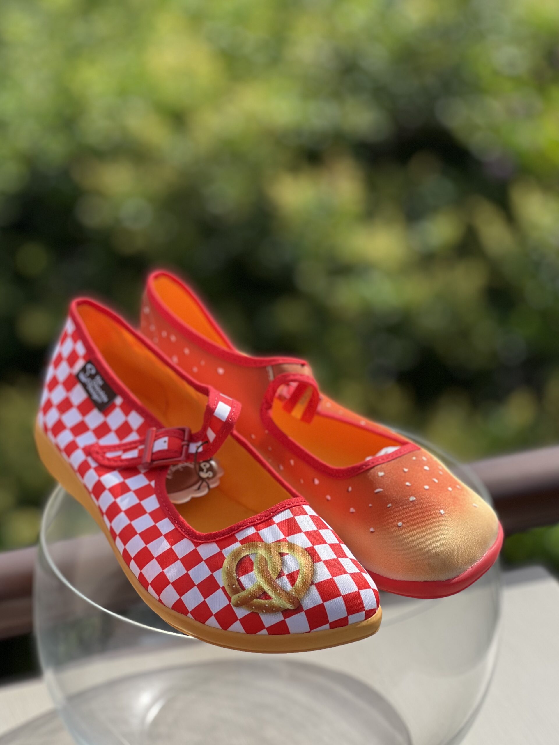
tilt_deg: -27.0
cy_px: 372
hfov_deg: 19.1
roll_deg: +1.1
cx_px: 280
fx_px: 1658
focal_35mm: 77
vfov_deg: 25.3
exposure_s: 1/708
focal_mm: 9
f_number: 2.8
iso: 32
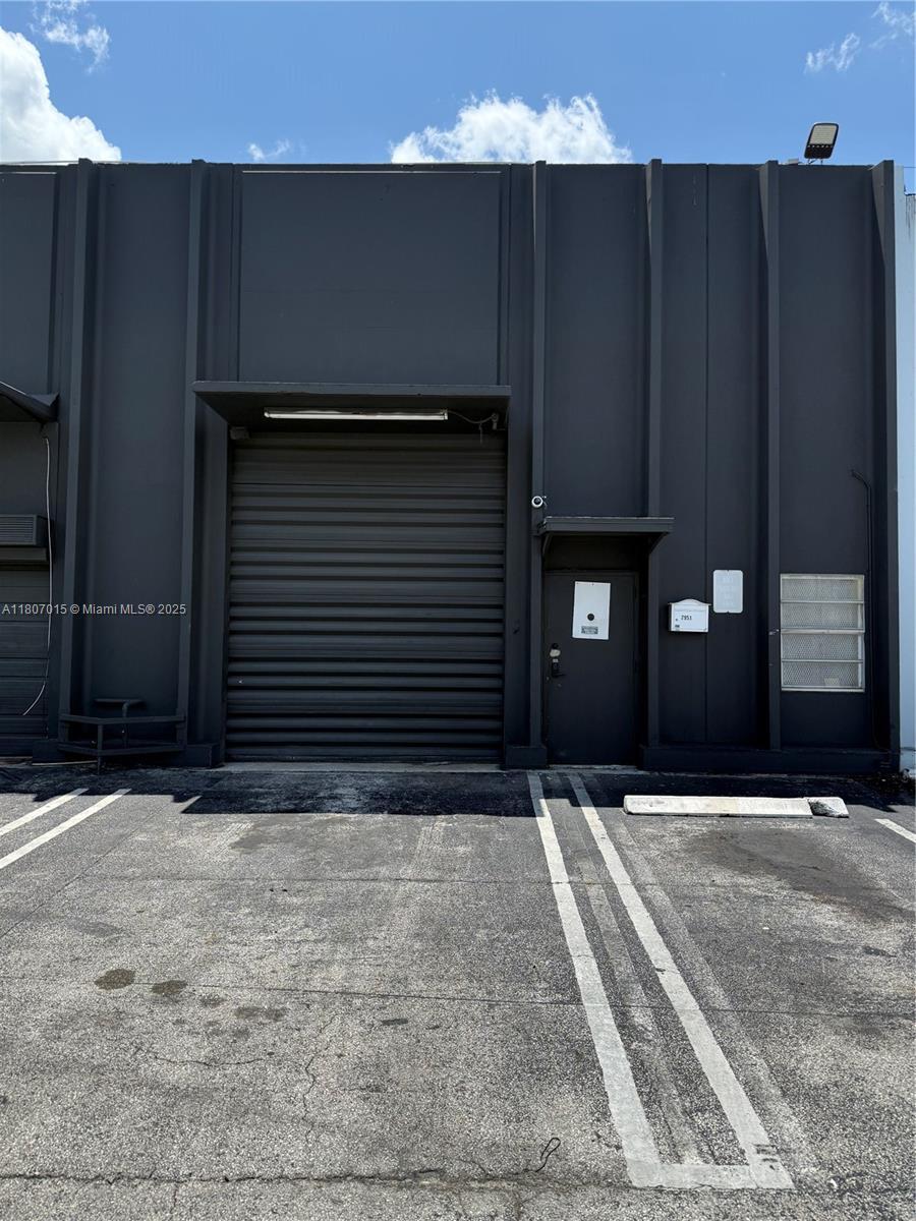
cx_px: 458
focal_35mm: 24
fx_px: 847
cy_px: 610
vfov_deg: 71.6
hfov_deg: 56.8
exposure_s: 1/5319
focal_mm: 6.76
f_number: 1.78
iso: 125
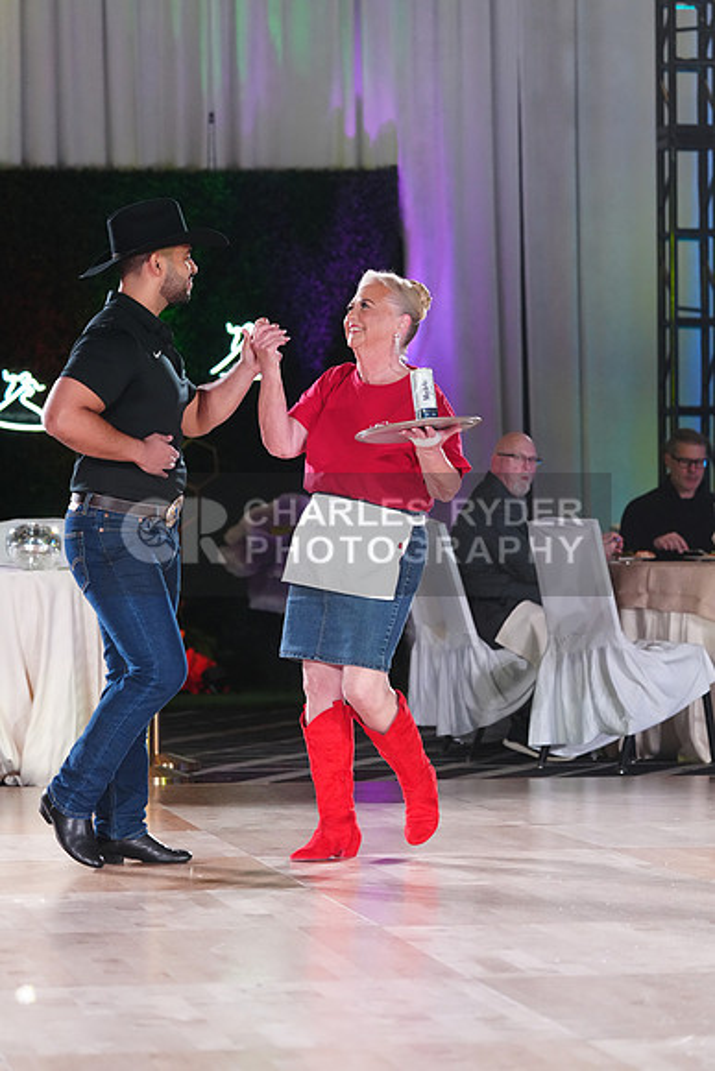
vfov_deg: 16.5
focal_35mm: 124
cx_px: 358
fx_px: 3692
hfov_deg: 11.1
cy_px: 536
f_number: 4
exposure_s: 1/400
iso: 3200
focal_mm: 124
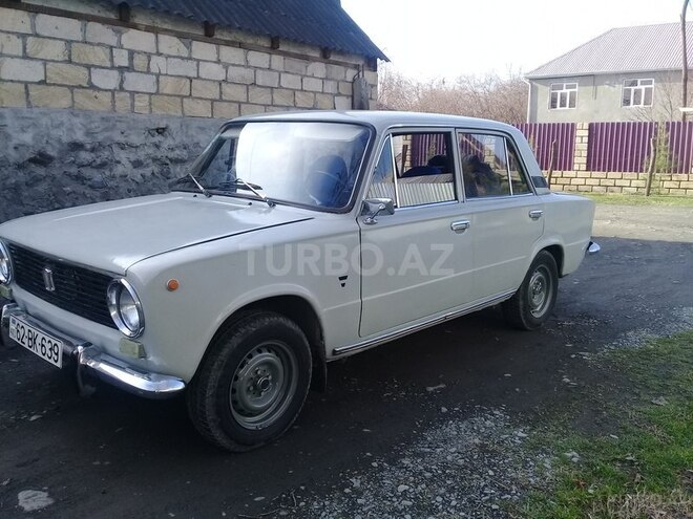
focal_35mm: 31
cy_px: 260
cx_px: 346
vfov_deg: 45.4
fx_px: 621
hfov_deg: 58.4
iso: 50
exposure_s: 1/349
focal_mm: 3.3
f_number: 2.2
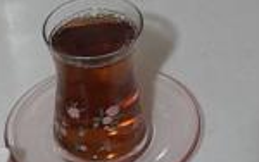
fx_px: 932
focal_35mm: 132
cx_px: -154
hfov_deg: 14.5
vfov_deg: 9.8
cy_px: 195
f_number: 1.7
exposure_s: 1/25
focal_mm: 3.93
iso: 200
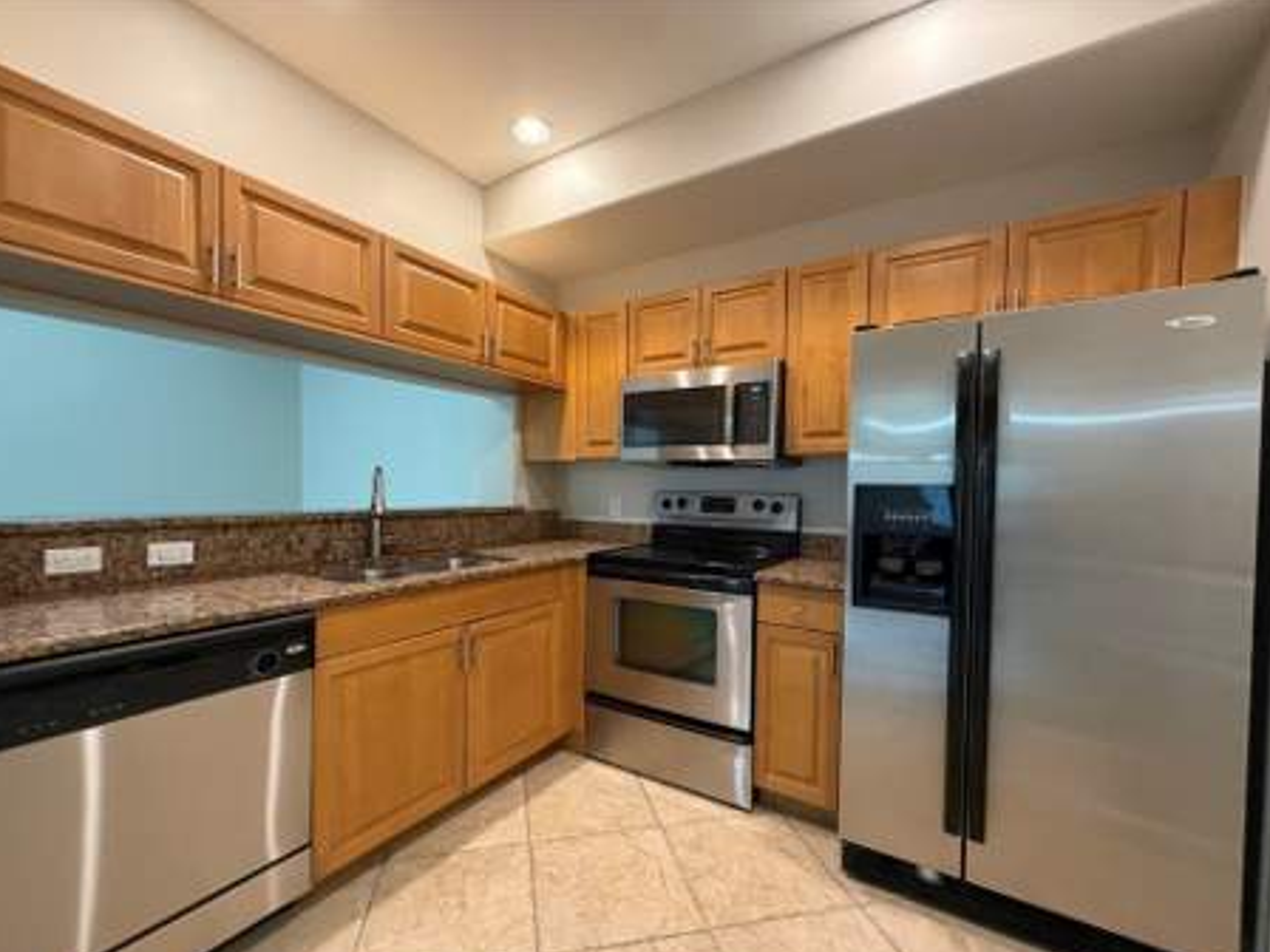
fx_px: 550
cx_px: 621
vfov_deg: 81.7
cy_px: 504
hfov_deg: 98.2
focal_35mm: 15
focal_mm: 2.22
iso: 320
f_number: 2.2
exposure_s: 1/60
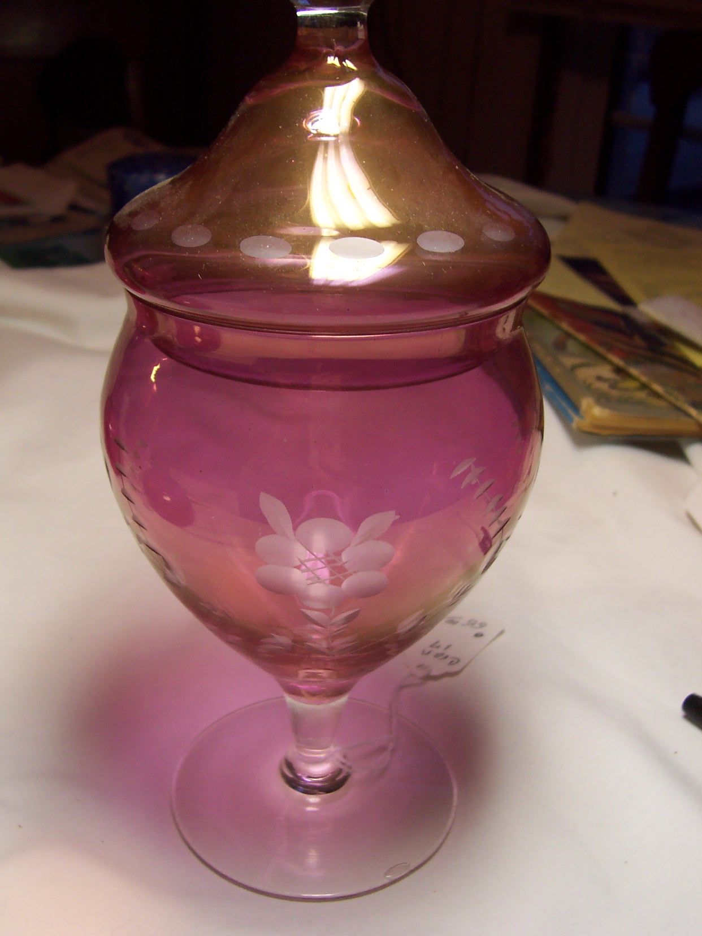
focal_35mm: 37
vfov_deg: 50.1
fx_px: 1000
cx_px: 351
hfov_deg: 38.7
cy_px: 468
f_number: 2.8
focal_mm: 5.6
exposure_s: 1/45
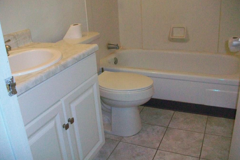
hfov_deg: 55.8
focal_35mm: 34
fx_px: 227
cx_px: 122
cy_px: 73
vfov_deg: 38.9
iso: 400
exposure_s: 1/125
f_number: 2.8
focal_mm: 5.7
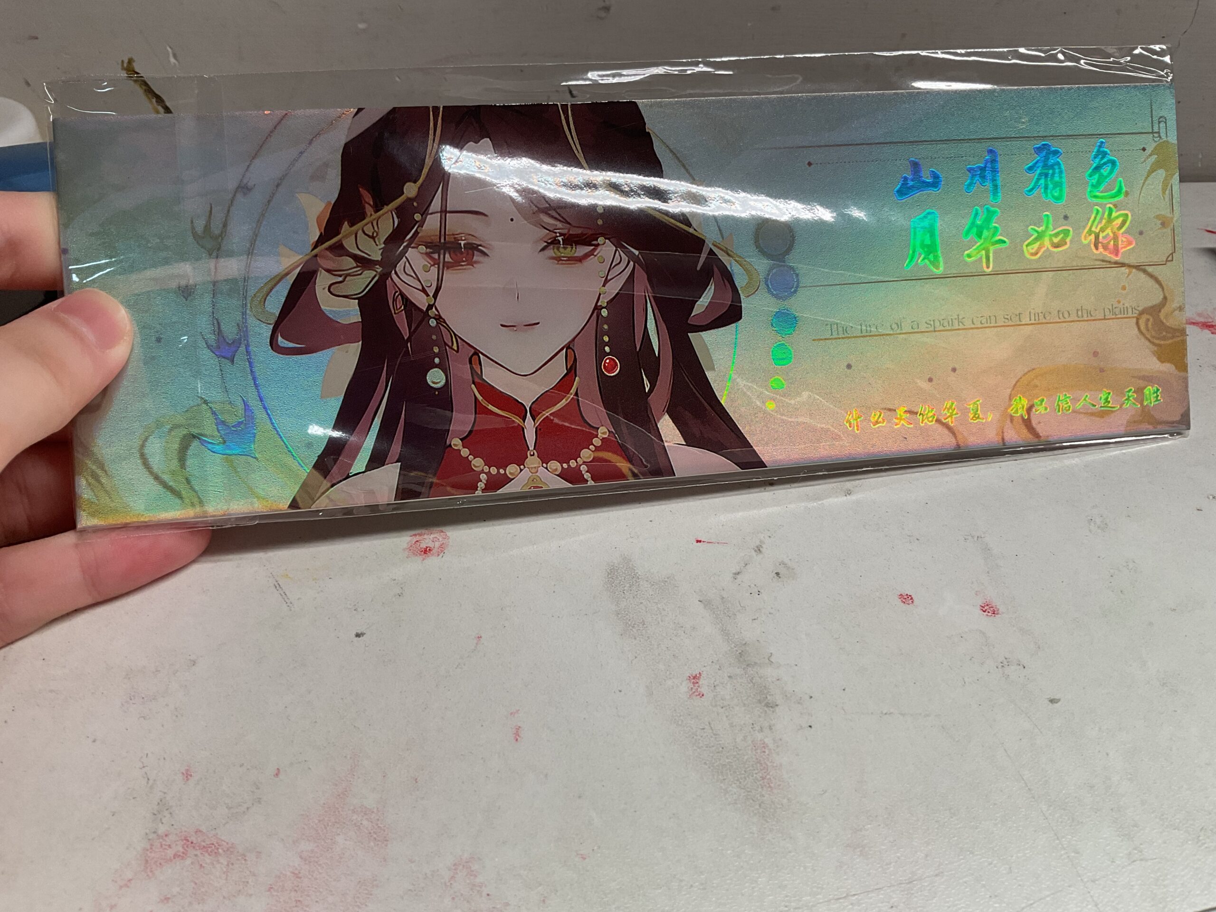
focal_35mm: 29
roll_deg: -0.2
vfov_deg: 48.2
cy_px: 456
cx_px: 608
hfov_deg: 61.7
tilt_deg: -37.4
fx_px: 1019
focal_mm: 3
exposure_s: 1/120
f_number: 1.8
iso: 64
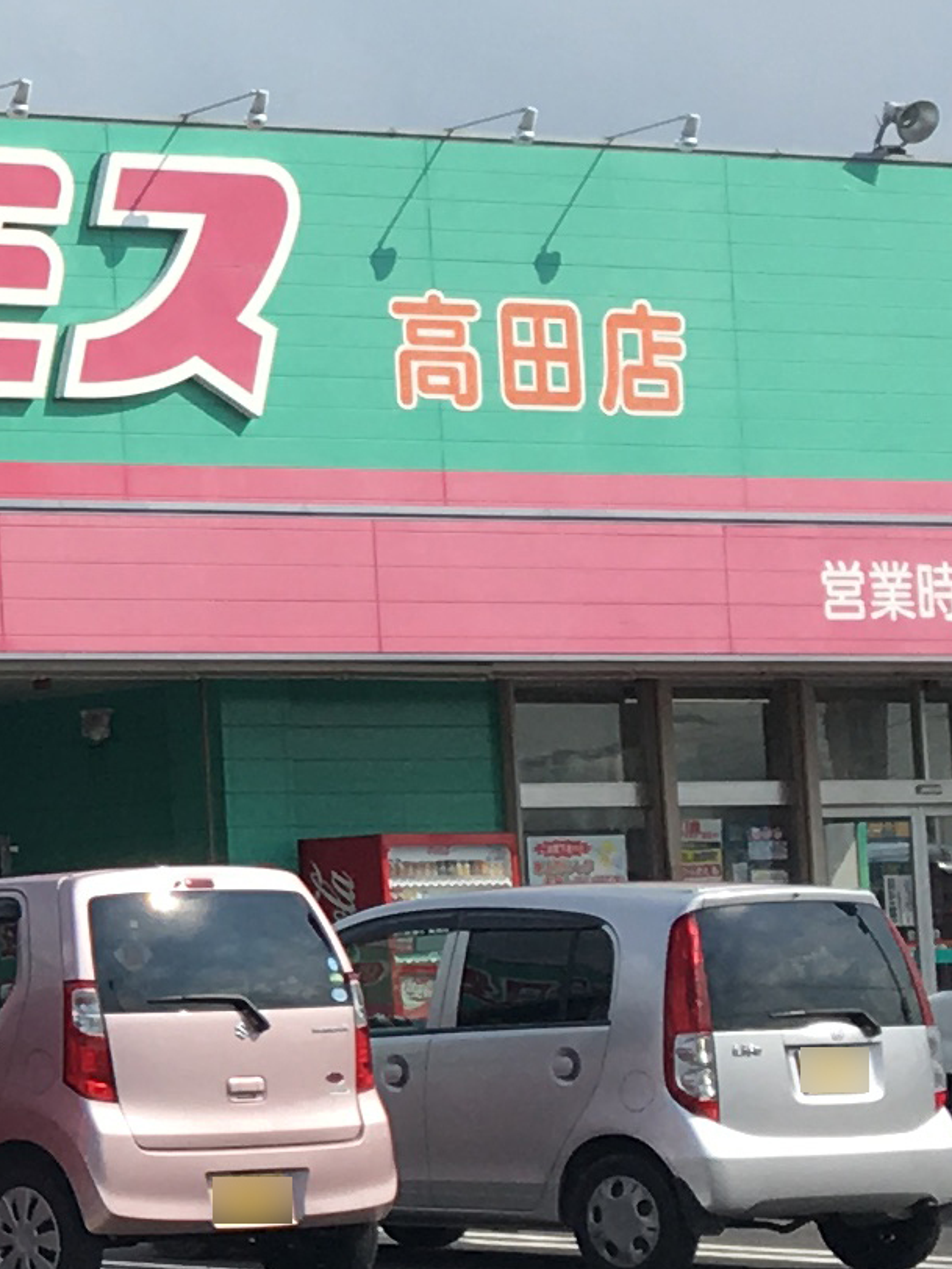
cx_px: -1408
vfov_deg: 13.7
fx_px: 5280
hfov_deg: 9.2
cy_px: 650
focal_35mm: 144
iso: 25
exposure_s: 1/1350
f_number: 2.2
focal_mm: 4.15
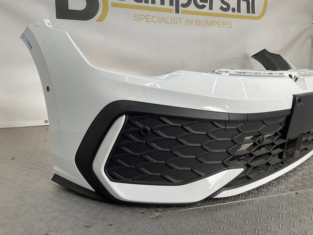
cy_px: 118
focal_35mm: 29
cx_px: 156
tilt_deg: -12.3
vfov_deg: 48.2
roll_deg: -2.7
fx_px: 262
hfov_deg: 61.7
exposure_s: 1/346
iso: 16
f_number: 1.8
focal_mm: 3
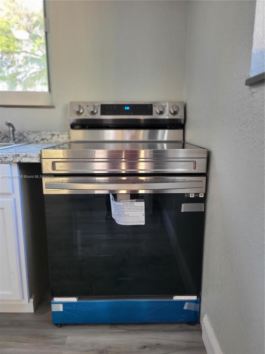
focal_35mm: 24
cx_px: 132
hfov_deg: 56.8
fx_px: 245
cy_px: 177
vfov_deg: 71.6
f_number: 1.8
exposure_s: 1/120
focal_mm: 5
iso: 250
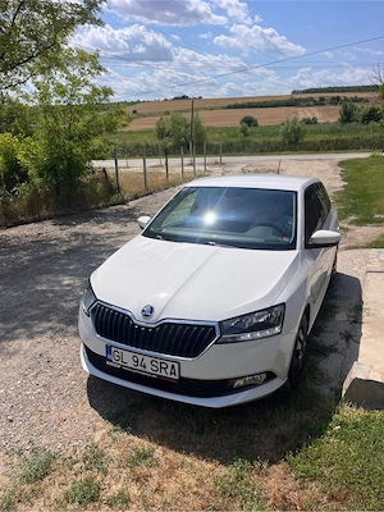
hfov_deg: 53.1
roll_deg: +2.2
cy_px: 256
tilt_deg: -18.2
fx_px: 385
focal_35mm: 26
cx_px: 192
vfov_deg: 67.3
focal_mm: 5.1
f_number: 1.6
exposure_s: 1/6897
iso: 50
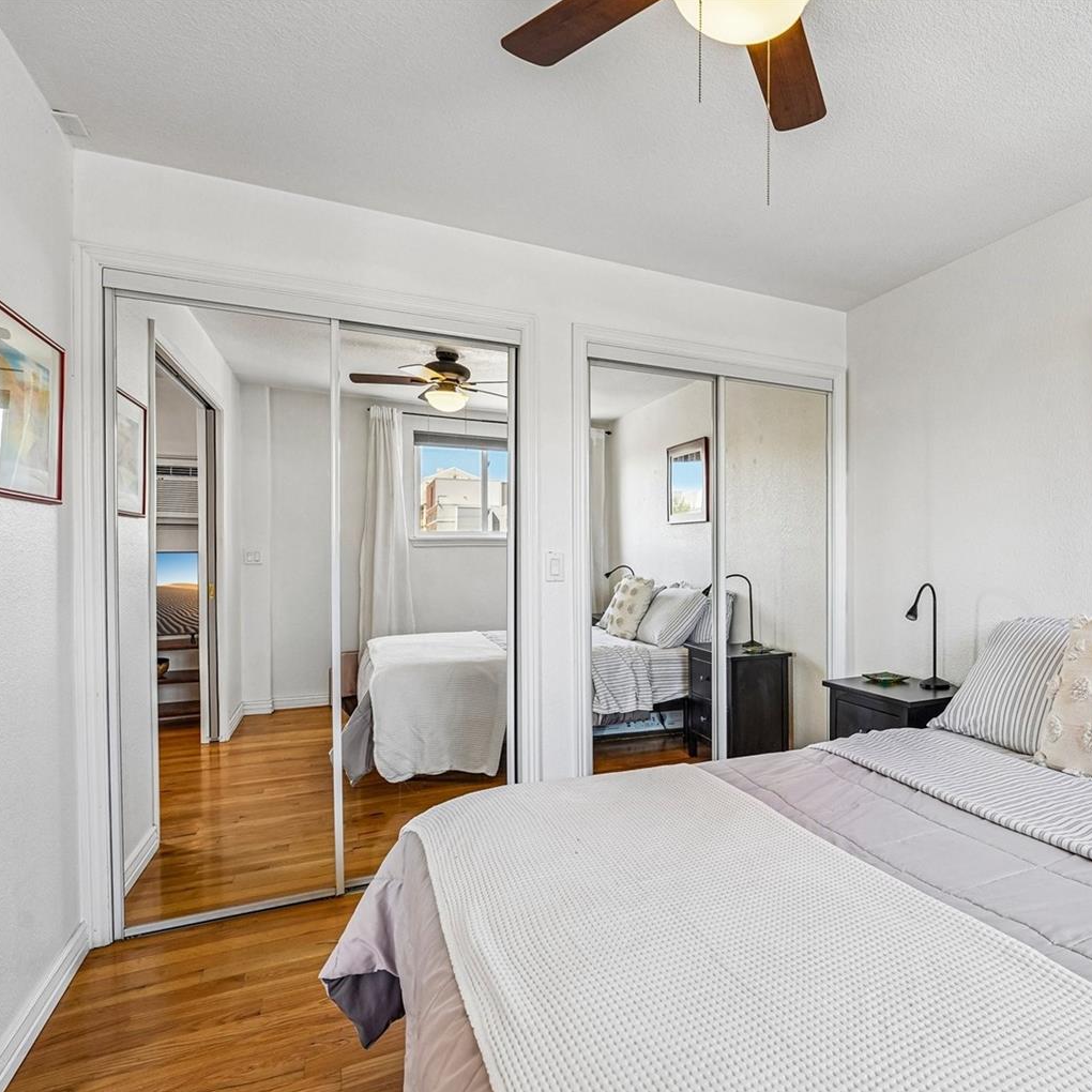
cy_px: 567
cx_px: 798
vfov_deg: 74.8
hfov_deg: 70.6
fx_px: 714
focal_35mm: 20
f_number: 8
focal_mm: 15
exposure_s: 1/20
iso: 400
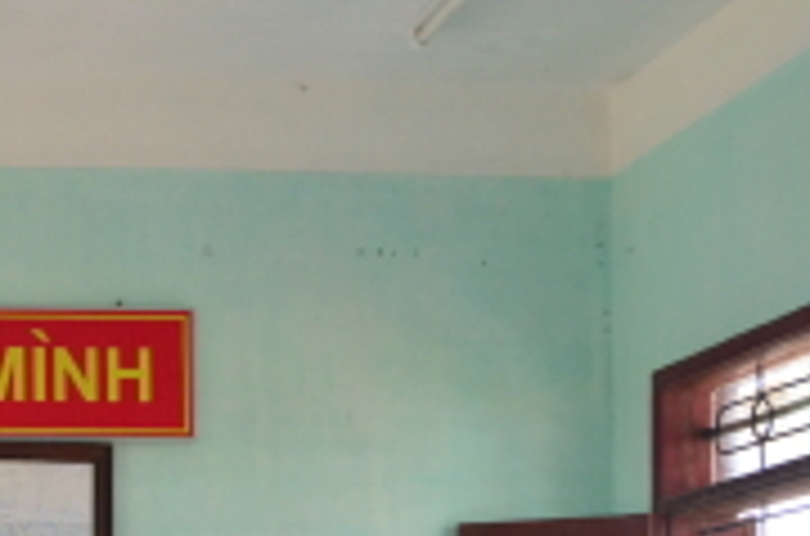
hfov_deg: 18.5
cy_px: 811
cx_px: -310
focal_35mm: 101
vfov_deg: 12.8
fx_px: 2267
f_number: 5.6
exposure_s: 1/125
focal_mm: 22
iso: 640
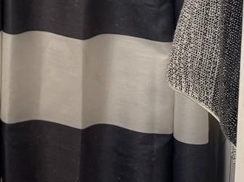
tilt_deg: -5.6
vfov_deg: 9.0
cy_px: -256
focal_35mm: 149
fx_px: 1050
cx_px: -429
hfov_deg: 10.4
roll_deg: +2.0
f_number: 1.78
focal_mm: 6.76
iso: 160
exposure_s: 1/60
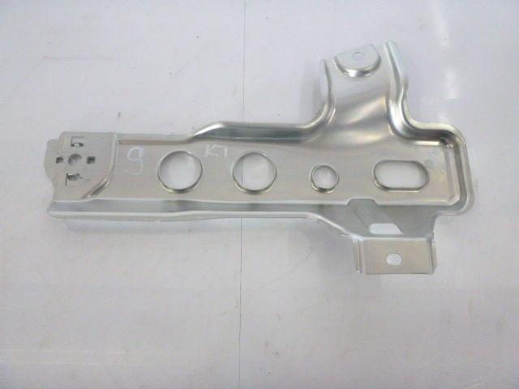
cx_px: 260
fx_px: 465
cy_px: 194
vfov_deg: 45.4
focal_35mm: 31
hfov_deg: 58.4
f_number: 4.2
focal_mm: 5.5
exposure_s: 1/60
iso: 800
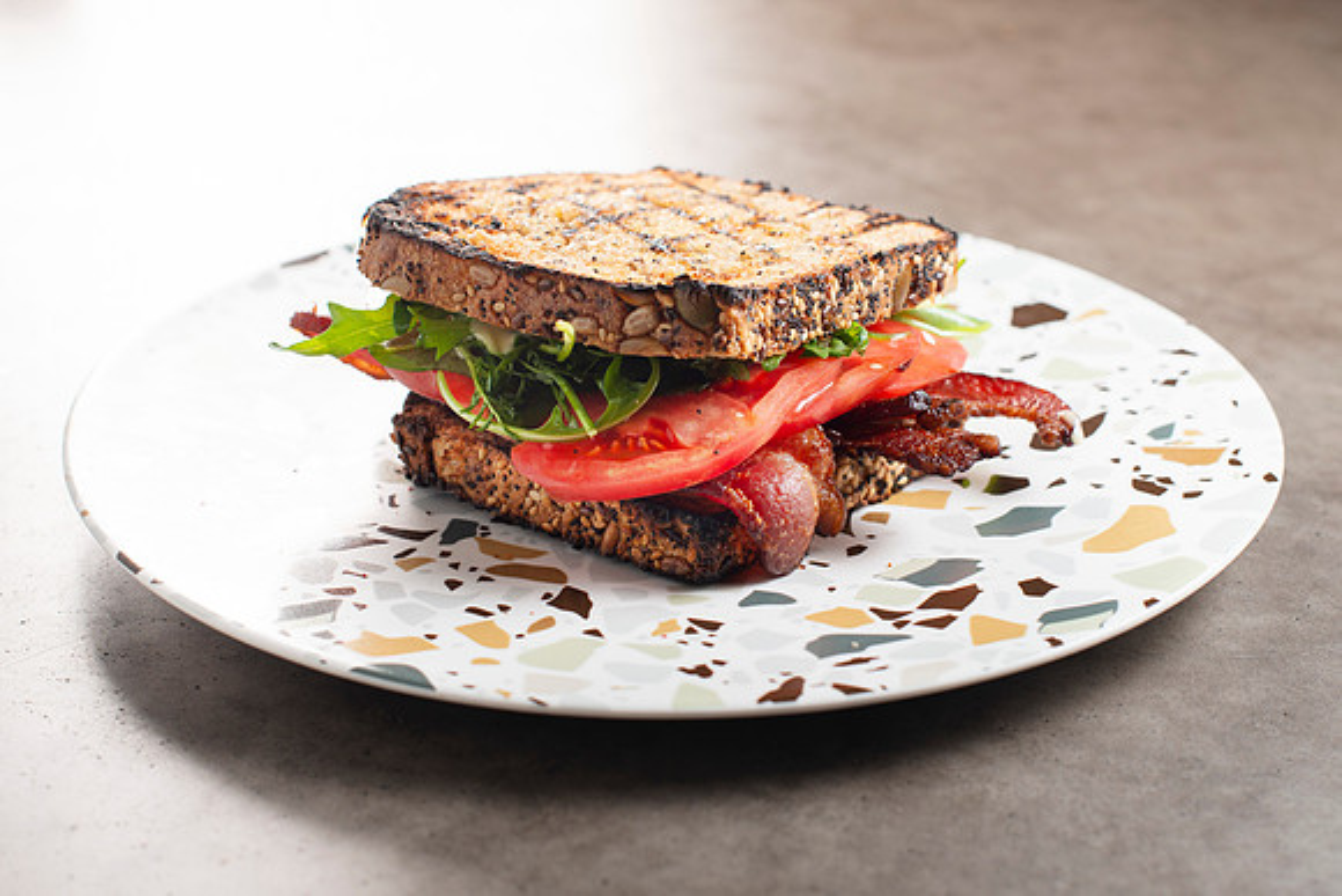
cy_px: 419
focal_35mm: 63
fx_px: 2339
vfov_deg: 21.7
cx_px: 682
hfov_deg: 32.0
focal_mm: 50
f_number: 5.6
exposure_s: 1/250
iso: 200
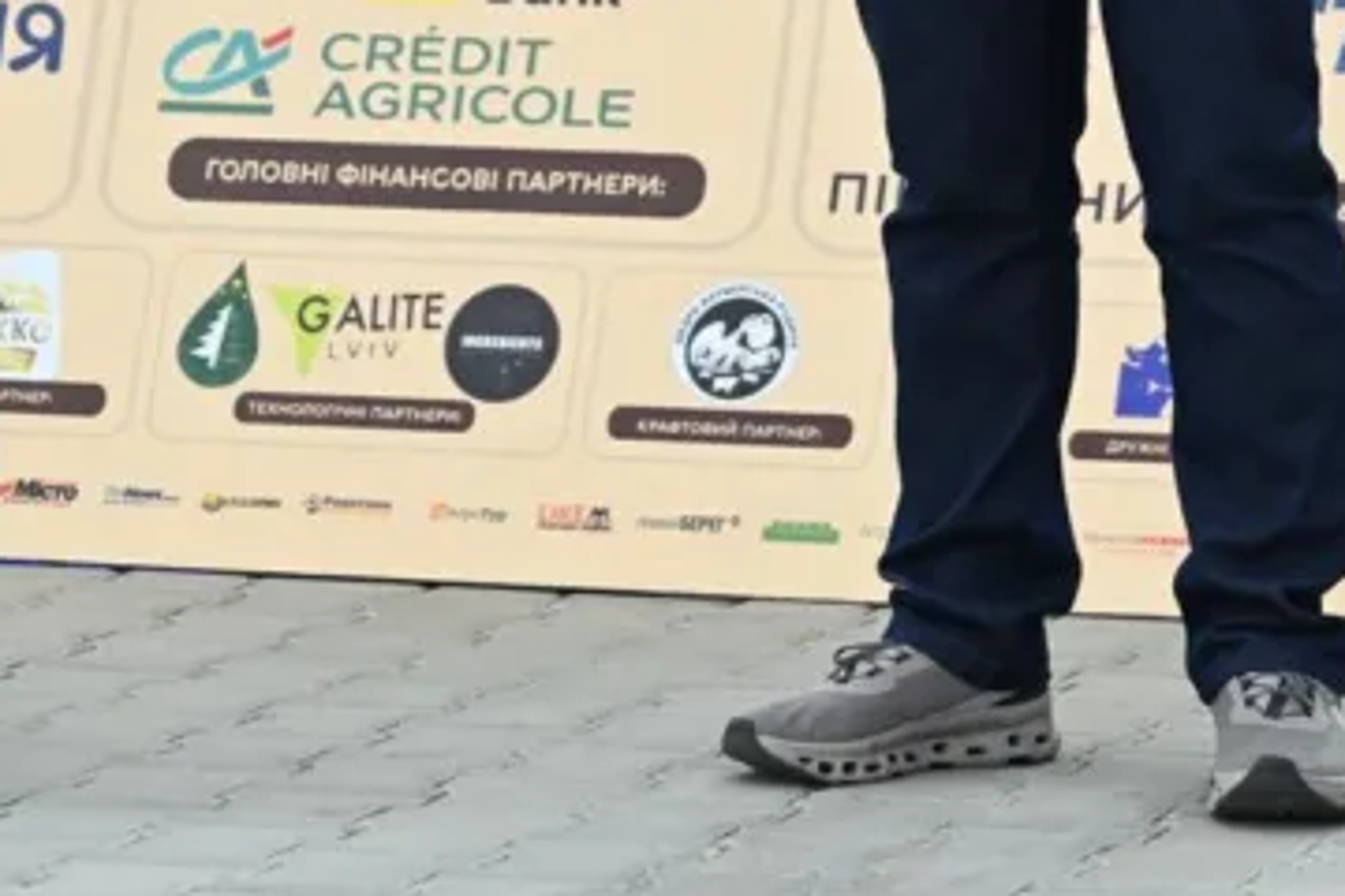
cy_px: -297
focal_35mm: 341
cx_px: 605
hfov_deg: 6.0
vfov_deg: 4.0
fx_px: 12739
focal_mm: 120
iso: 400
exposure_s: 1/500
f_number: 4
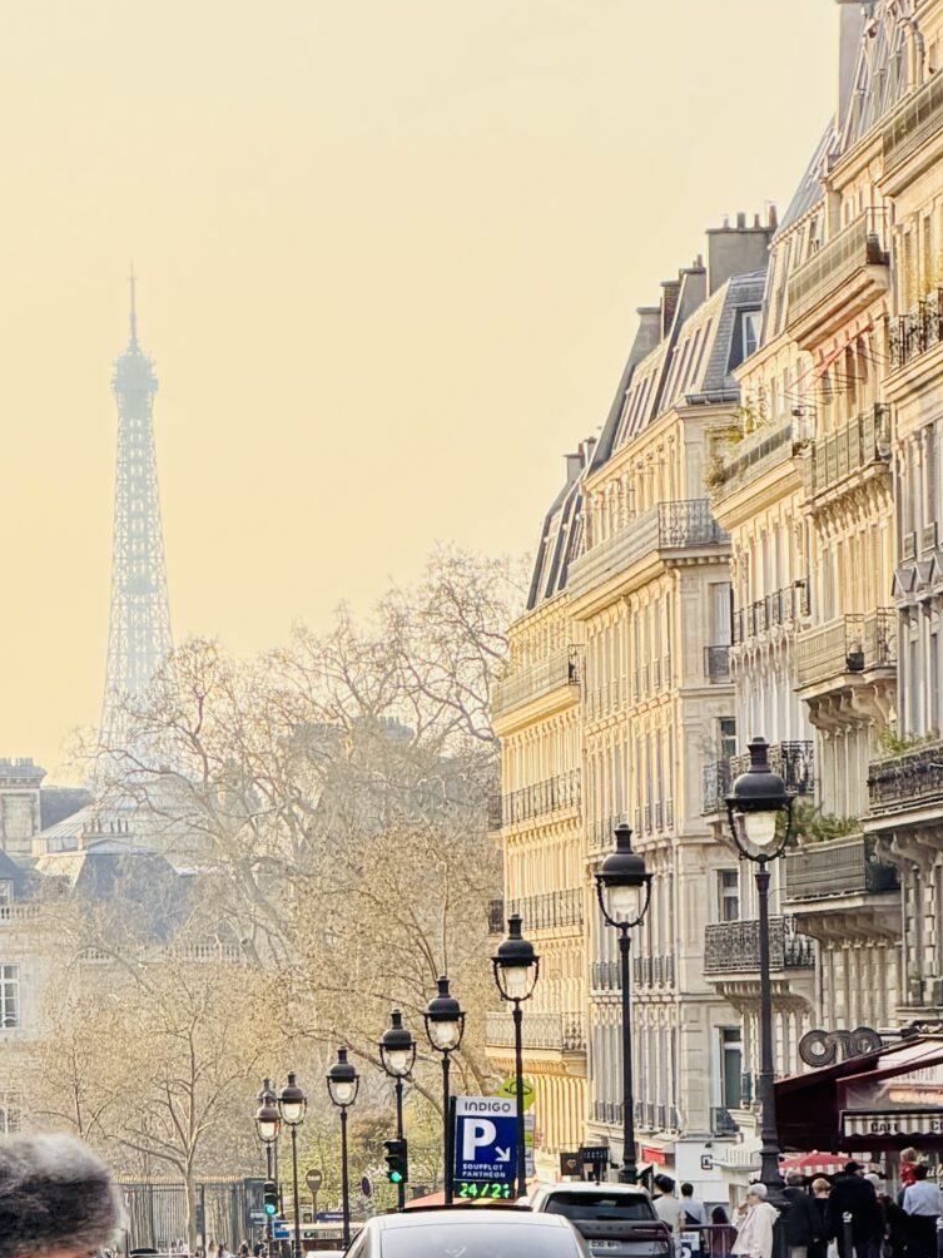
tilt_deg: -0.3
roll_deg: +2.6
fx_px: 9262
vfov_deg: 7.7
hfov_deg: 5.8
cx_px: -13
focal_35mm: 255
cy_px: 1059
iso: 64
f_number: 2.8
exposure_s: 1/175
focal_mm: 16.89
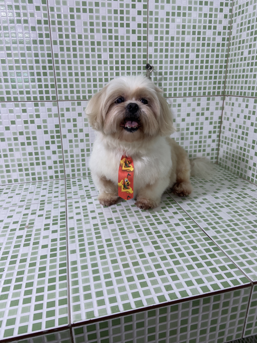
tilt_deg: -17.6
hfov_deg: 53.1
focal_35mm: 26
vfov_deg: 67.3
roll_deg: +1.2
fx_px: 257
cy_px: 172
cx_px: 128
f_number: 1.8
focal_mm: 4.25
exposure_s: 1/60
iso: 160
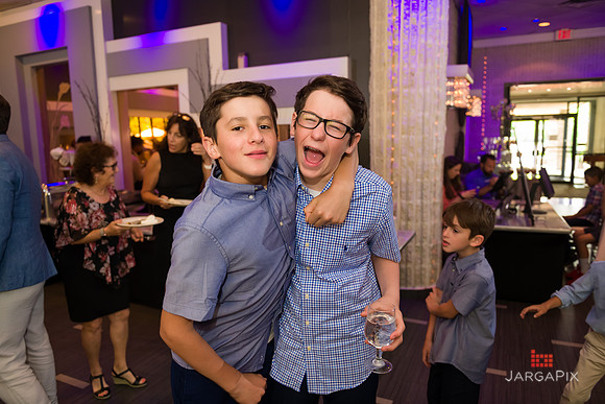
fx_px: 437
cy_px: 202
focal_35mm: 26
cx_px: 302
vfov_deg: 49.6
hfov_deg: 69.4
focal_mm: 26
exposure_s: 1/125
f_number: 3.2
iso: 1250
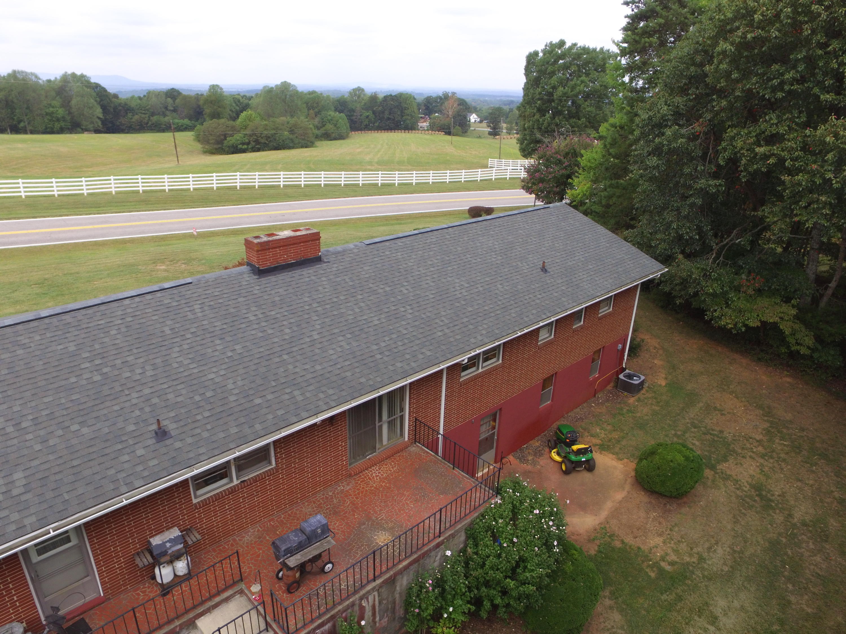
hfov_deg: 81.7
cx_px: 423
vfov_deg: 66.0
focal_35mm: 20
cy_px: 317
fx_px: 489
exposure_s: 1/593
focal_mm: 3.61
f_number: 2.8
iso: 100
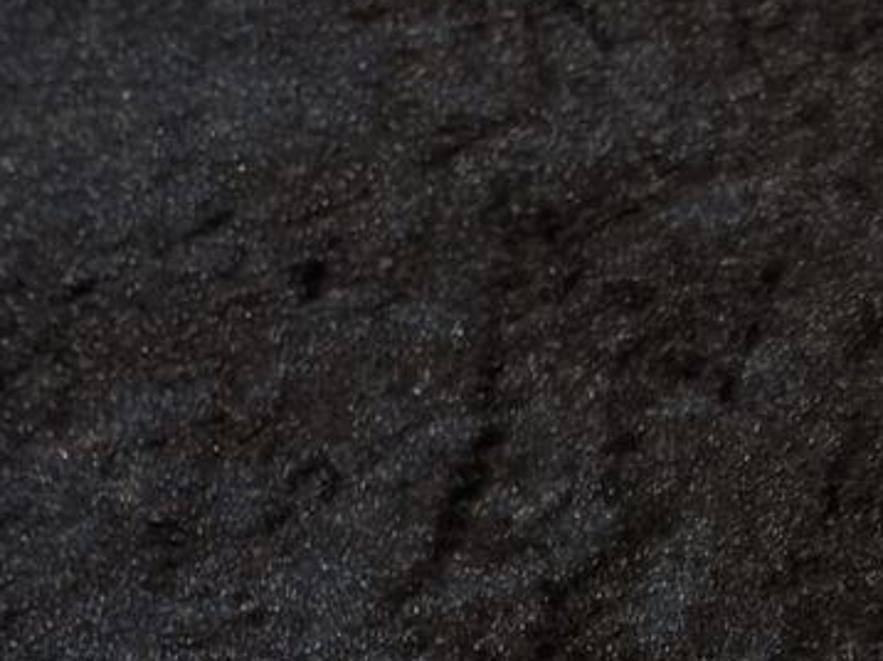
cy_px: 834
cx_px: 1497
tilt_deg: -49.4
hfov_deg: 10.1
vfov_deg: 7.9
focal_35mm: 186
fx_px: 4741
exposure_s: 1/60
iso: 80
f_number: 1.6
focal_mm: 5.96
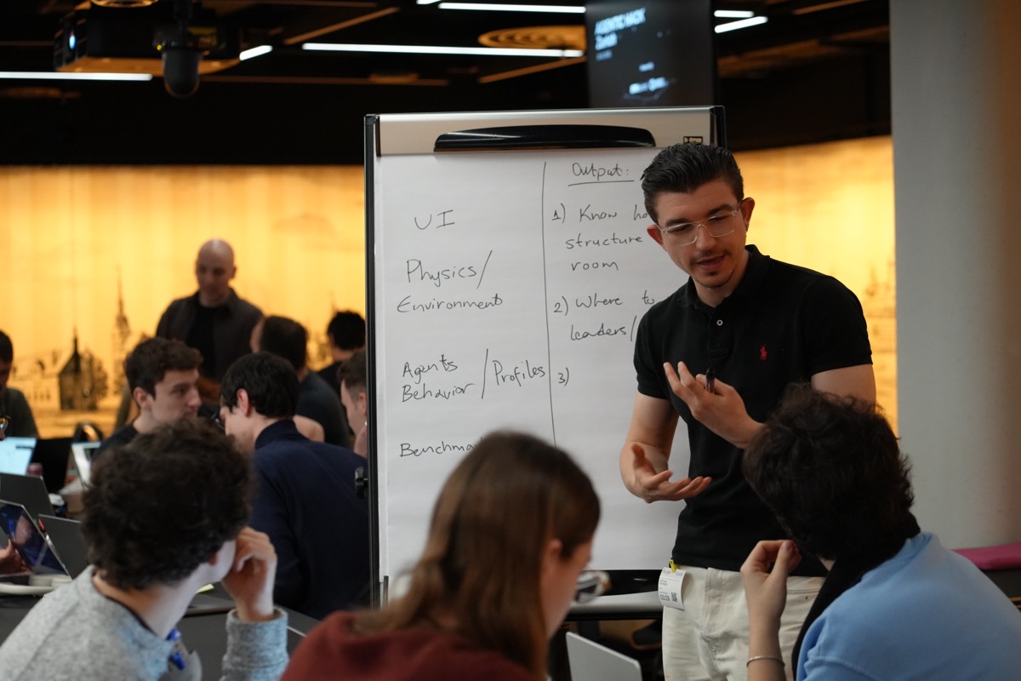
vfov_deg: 16.1
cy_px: 340
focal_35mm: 85
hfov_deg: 23.9
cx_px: 510
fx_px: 2411
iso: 5000
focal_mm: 85
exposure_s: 1/160
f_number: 4
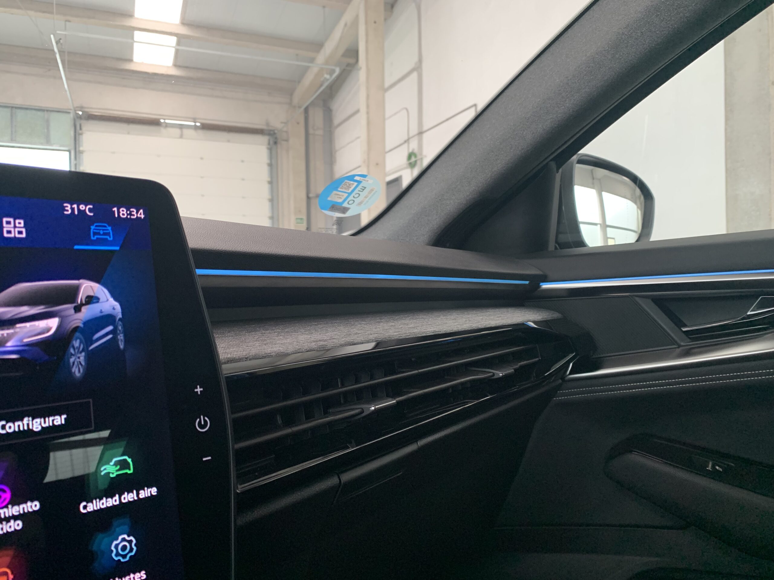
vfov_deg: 53.1
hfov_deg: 67.3
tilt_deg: +0.7
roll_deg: +0.4
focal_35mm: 26
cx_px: 387
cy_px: 290
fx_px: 581
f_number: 1.8
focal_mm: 4.25
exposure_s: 1/55
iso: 125
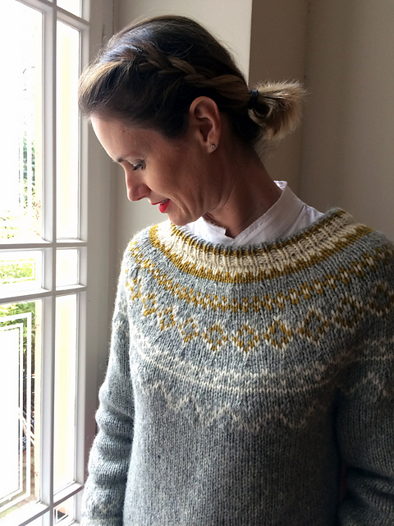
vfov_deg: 61.7
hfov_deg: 48.2
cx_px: 197
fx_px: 440
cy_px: 263
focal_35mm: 29
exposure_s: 1/33
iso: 125
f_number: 2.2
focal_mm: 4.15
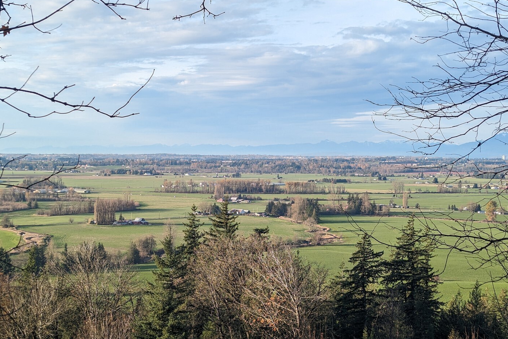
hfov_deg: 35.1
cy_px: 215
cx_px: 247
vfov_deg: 23.7
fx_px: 804
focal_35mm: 57
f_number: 1.85
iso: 47
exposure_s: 1/974
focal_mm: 6.81
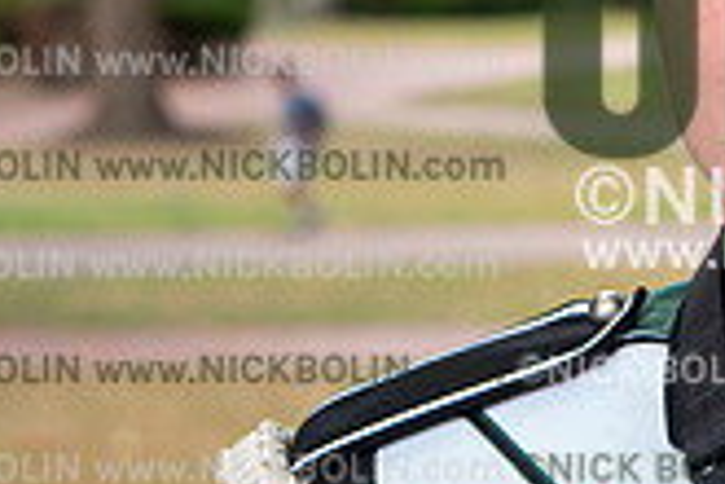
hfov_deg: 11.0
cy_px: 64
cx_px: 852
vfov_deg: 7.5
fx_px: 3685
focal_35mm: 183
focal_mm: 52
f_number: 5
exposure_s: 1/100
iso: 500
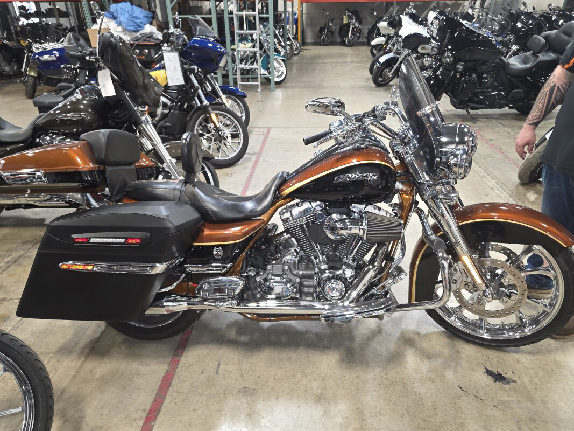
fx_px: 381
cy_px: 216
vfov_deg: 58.9
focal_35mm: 23
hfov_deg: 73.9
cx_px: 287
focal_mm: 6.3
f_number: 1.7
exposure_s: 1/15
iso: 125
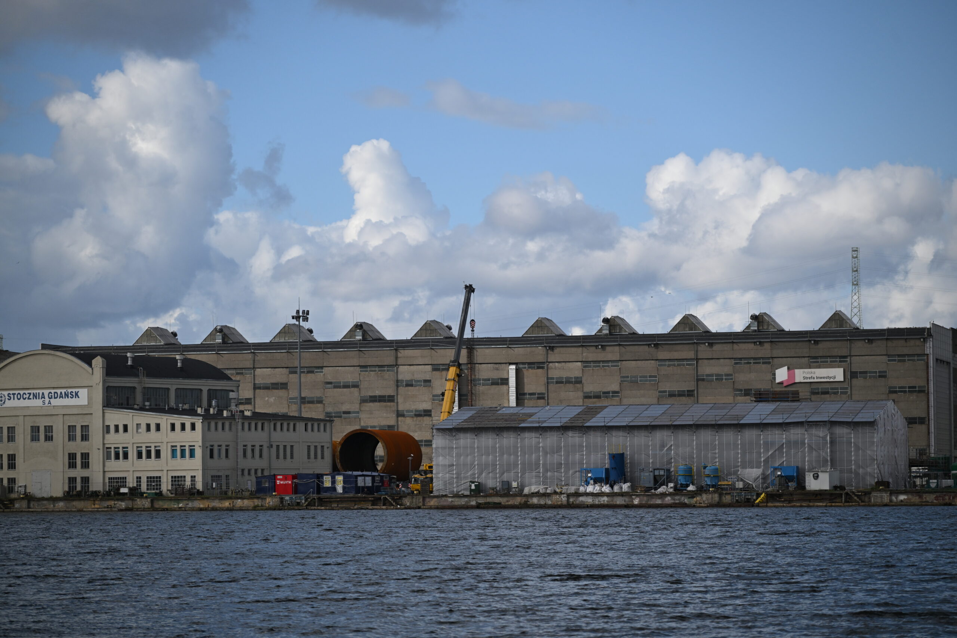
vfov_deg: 11.4
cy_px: 319
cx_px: 478
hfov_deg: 17.1
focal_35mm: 120
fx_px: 3190
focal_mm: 120
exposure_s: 1/5000
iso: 400
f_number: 4
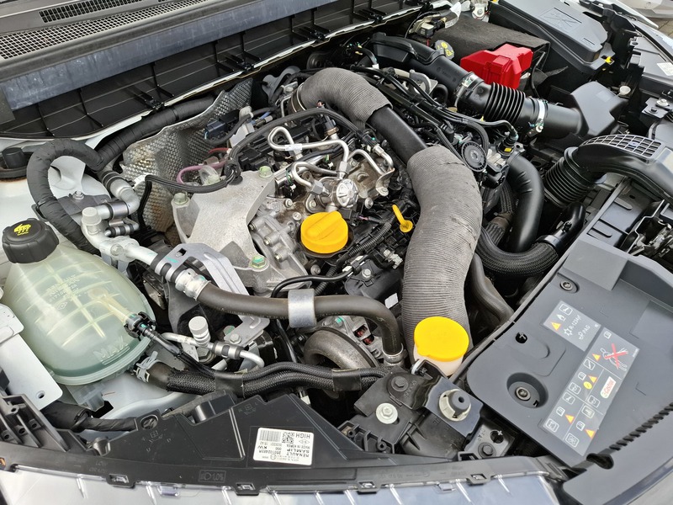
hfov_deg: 73.9
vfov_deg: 58.9
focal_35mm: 23
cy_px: 252
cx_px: 336
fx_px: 447
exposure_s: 1/475
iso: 50
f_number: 1.8
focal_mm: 5.54
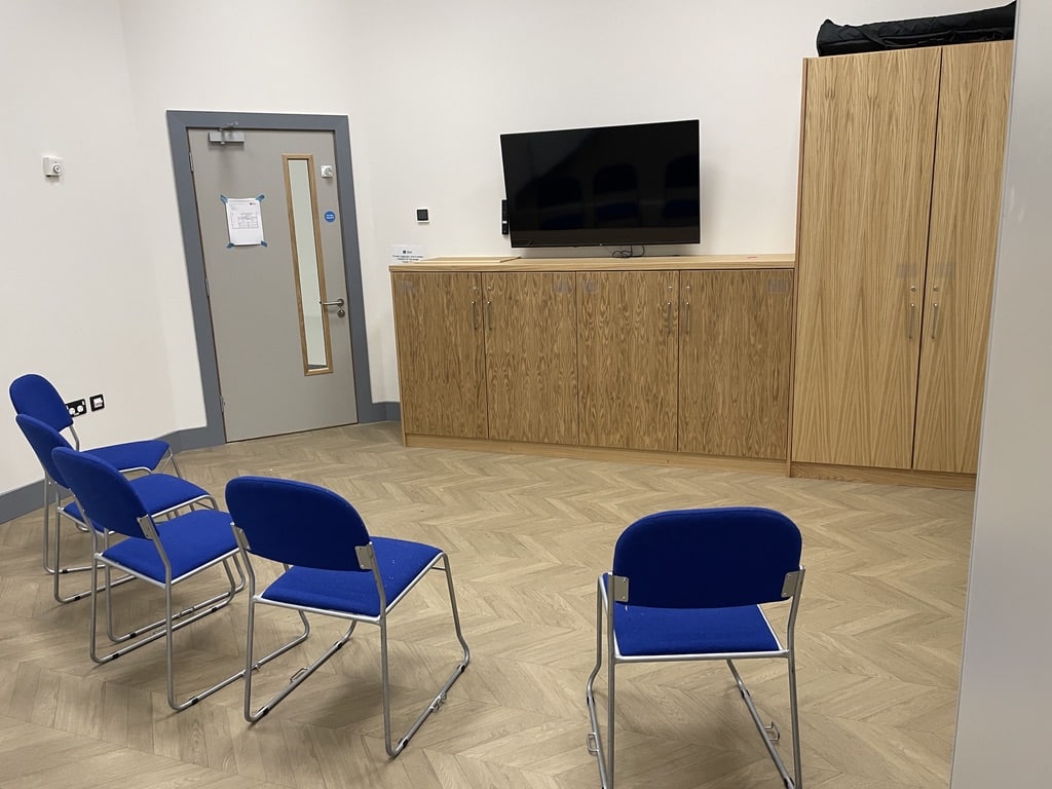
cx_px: 526
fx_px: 790
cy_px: 394
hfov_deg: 67.3
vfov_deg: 53.1
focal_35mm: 26
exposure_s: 1/50
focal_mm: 4.2
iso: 125
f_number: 1.6
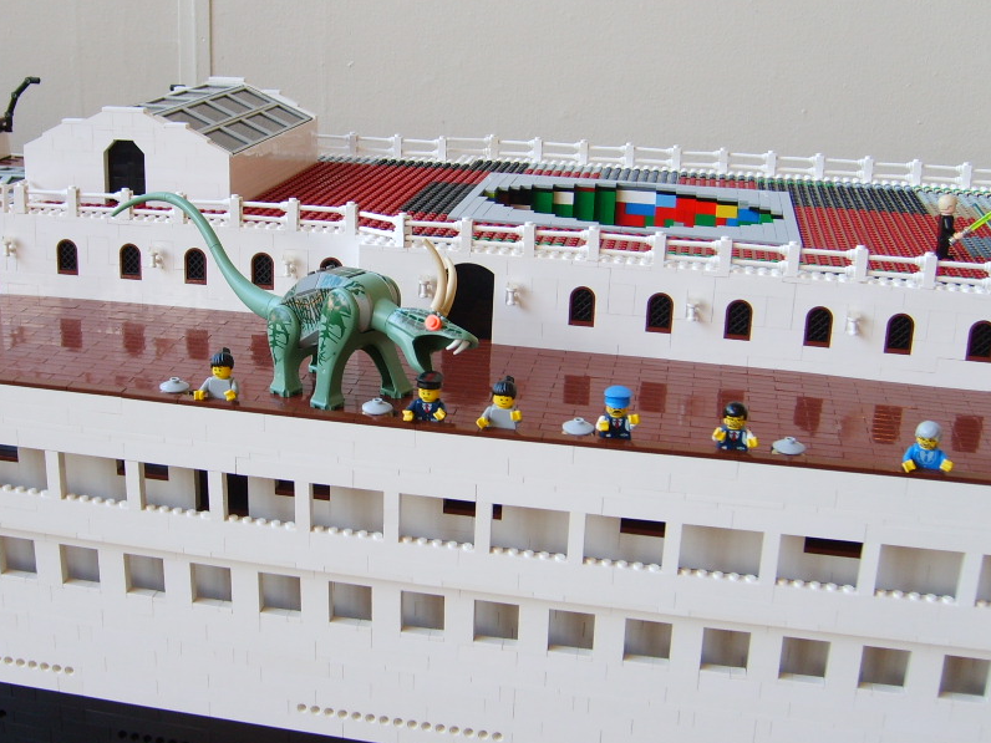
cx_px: 375
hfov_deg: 41.8
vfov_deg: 32.1
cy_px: 324
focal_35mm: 45
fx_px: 1288
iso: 50
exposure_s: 1/30
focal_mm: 5.8
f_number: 2.8
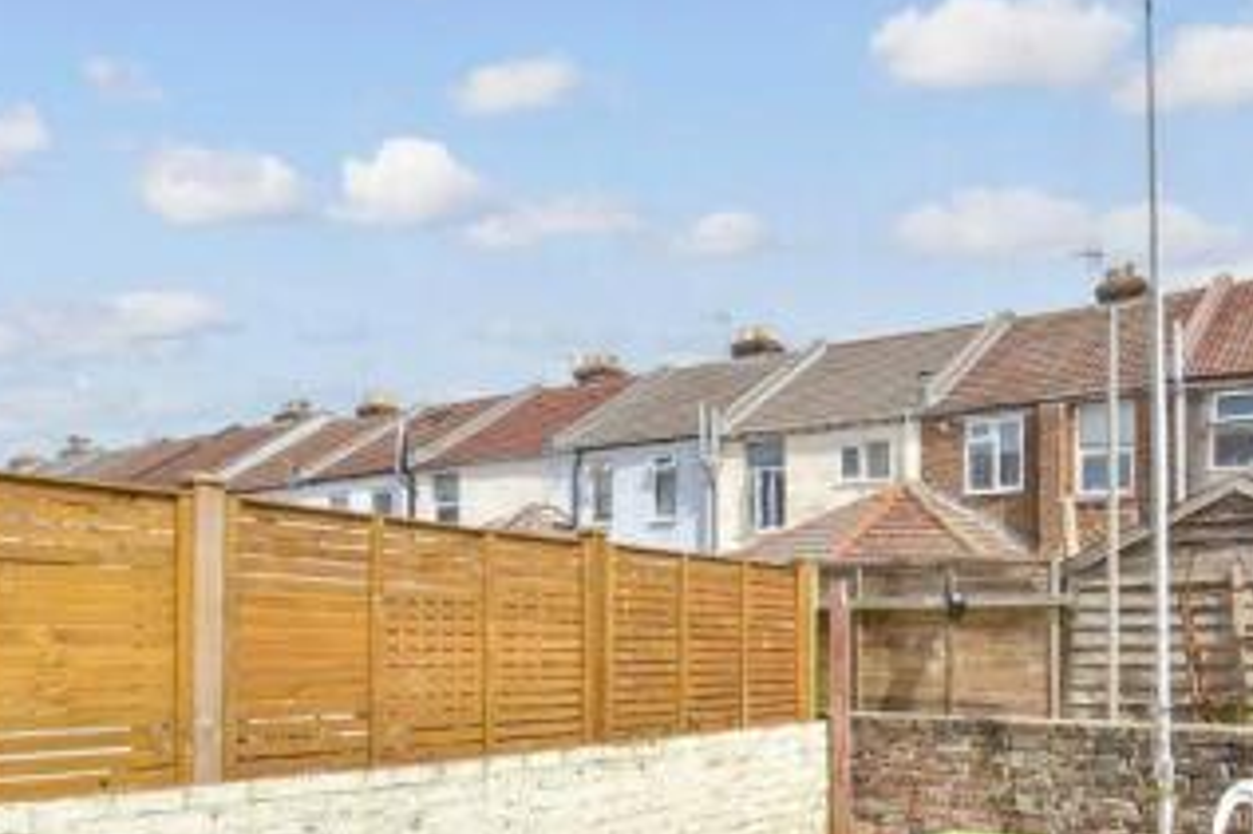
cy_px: 634
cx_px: 698
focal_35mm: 31
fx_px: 1078
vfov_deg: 41.0
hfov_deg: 60.1
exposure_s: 1/1000
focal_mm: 10
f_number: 8
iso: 320
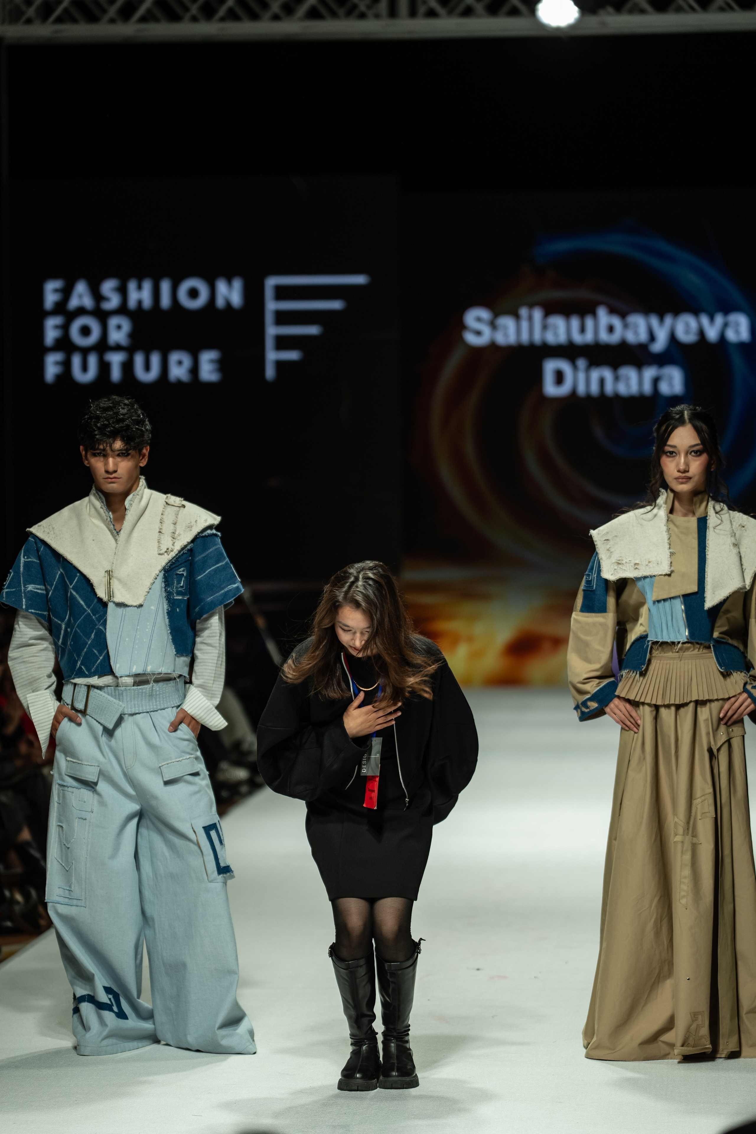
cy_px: 567
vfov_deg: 16.7
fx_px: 3865
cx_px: 378
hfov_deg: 11.2
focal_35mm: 123
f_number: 2.8
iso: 200
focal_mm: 122.7
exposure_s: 1/320
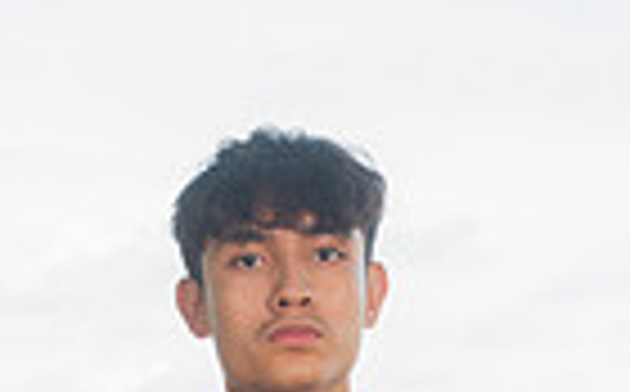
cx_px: 338
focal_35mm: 115
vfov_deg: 9.8
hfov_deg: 18.2
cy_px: 996
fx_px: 1971
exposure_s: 1/400
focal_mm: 35
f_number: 4.5
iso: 250
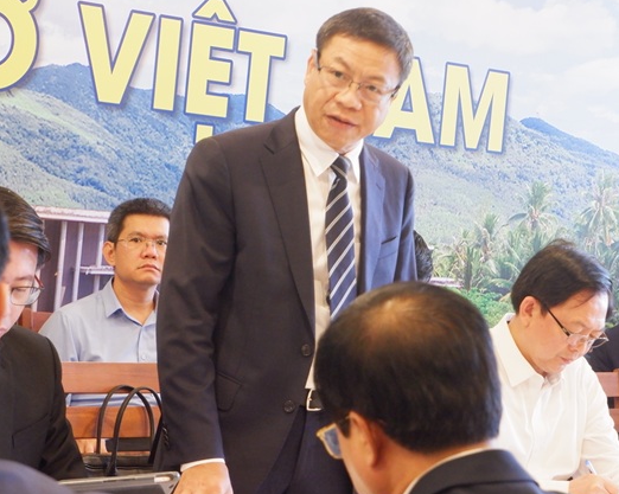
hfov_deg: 20.1
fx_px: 1739
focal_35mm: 95
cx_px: 377
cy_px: 199
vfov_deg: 16.2
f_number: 5.6
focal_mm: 44.5
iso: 3200
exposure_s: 1/26
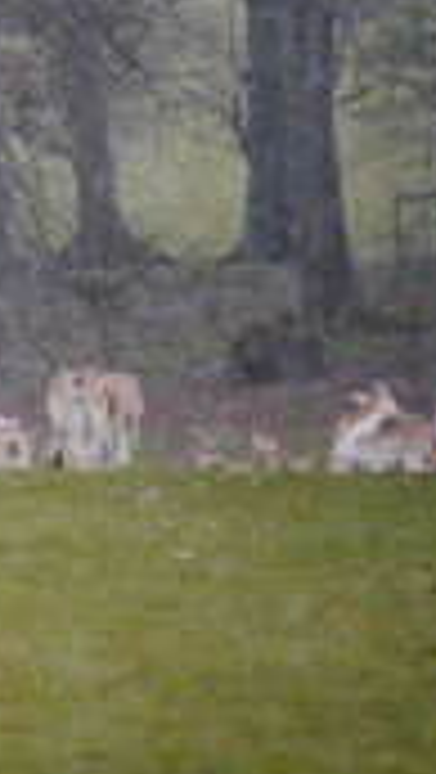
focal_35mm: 865
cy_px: 279
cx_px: -467
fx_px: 17743
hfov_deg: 1.4
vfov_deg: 2.5
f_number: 5.3
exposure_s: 1/320
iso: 250
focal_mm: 158
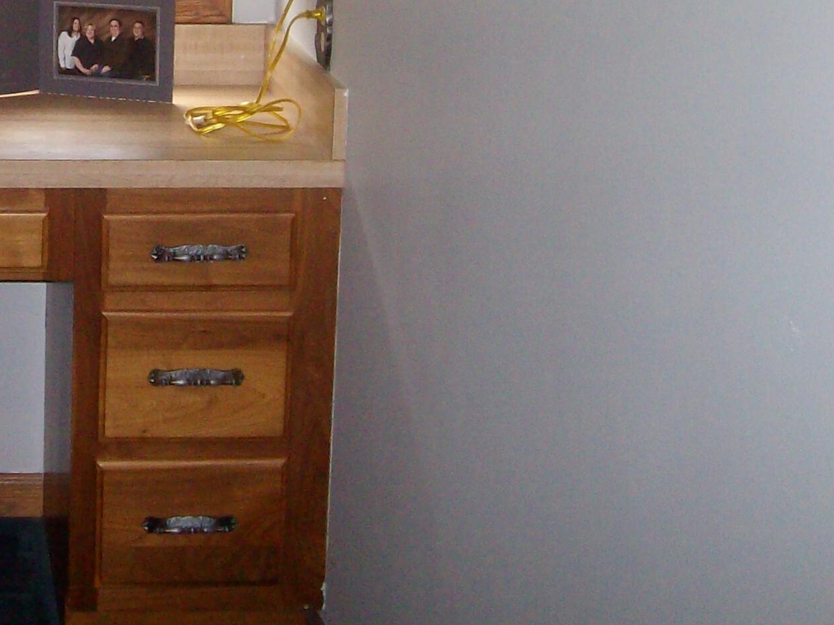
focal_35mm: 84
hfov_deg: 21.9
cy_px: -43
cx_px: -102
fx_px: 2024
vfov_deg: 17.1
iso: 200
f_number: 2.8
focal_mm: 5.8
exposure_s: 1/40
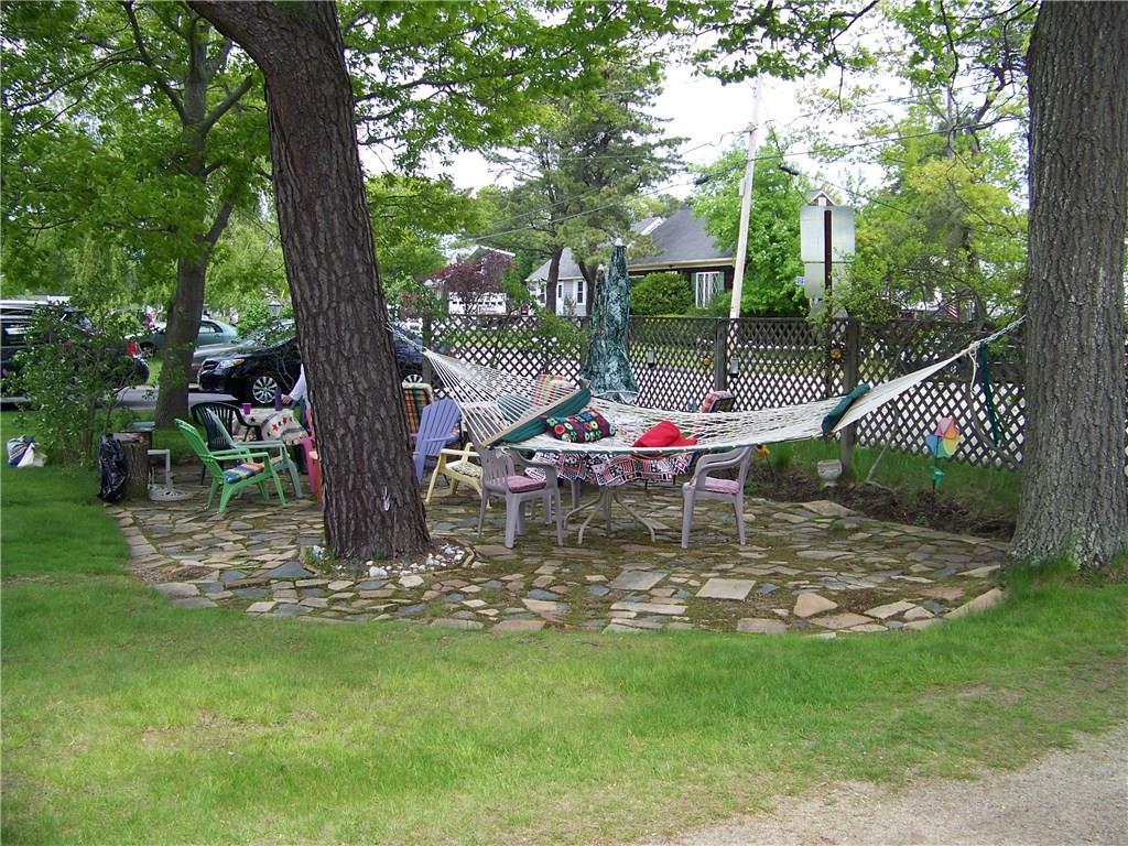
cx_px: 564
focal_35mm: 36
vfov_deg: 39.7
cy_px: 423
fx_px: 1173
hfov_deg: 51.4
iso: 64
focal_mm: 5.85
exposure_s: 1/320
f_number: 2.8
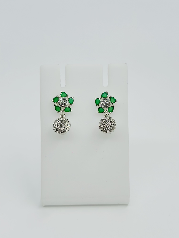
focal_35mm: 48
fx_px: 331
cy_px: 119
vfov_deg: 39.7
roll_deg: -0.5
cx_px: 90
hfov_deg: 30.3
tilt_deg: -20.9
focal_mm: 6.86
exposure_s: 1/990
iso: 80
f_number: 1.78
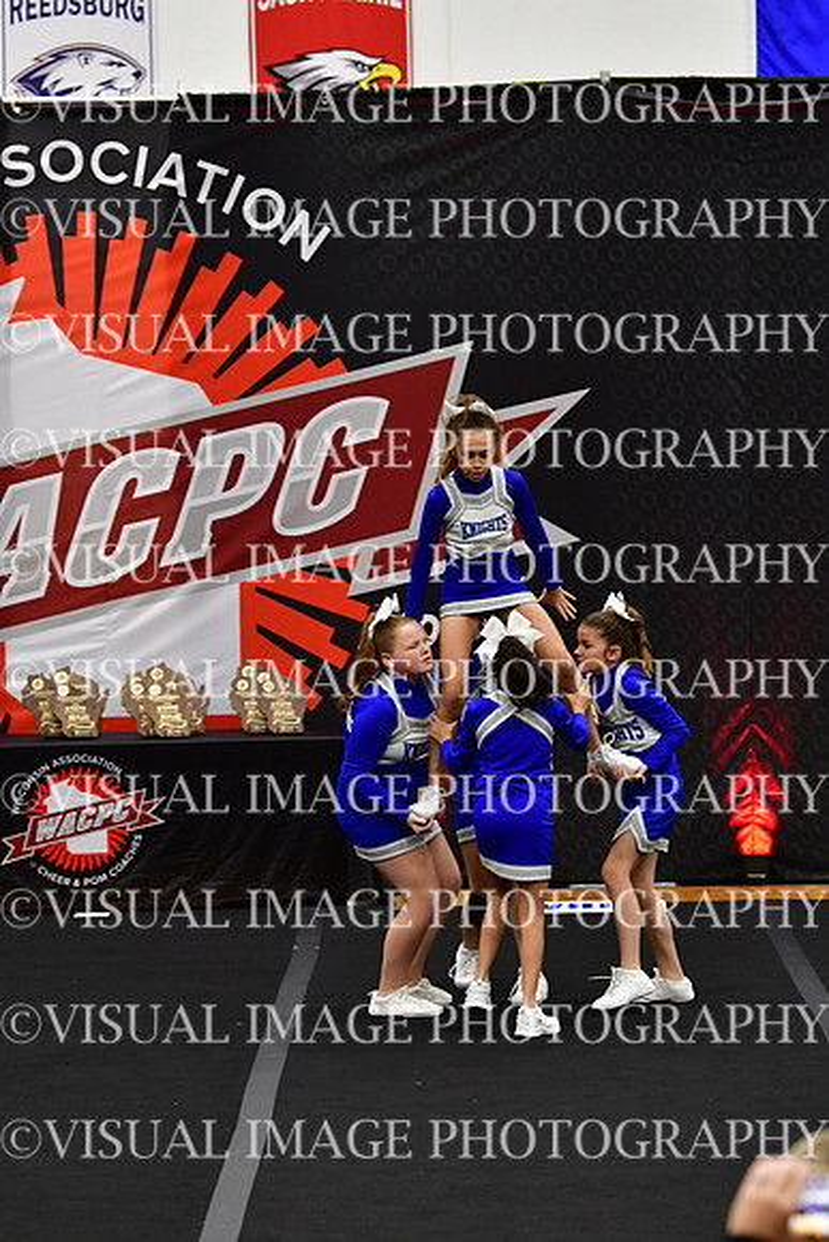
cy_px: 621
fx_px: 5799
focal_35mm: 168
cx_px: 414
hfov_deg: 8.2
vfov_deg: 12.2
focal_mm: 112
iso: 4000
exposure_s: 1/500
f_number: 3.5
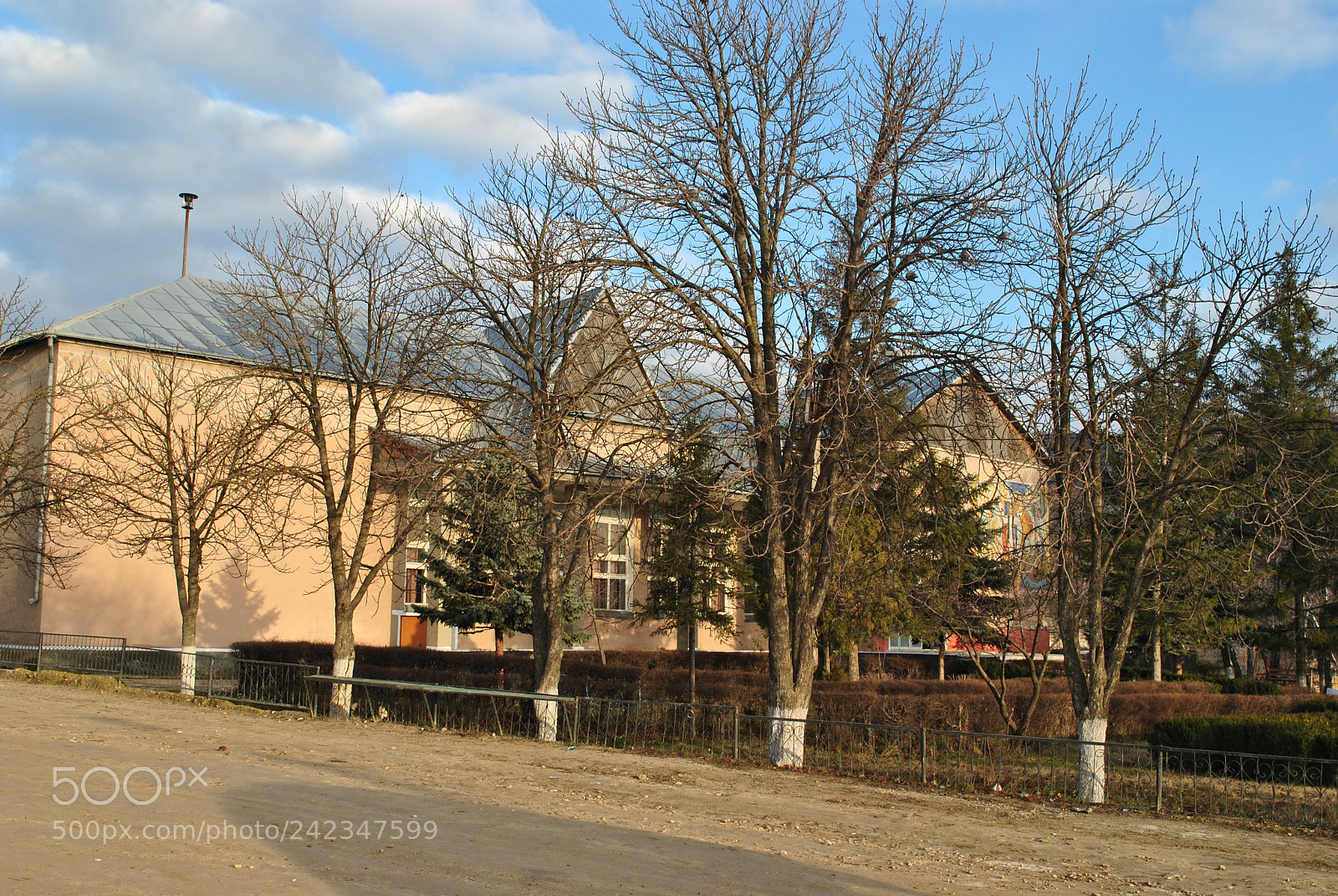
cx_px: 669
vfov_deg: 34.3
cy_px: 448
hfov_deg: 49.5
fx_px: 1451
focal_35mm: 39
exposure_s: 1/125
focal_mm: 26
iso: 200
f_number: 9
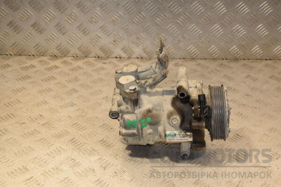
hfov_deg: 33.4
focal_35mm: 60
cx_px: 140
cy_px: 94
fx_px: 468
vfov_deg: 22.6
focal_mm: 40
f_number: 6.3
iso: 800
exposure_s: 1/200
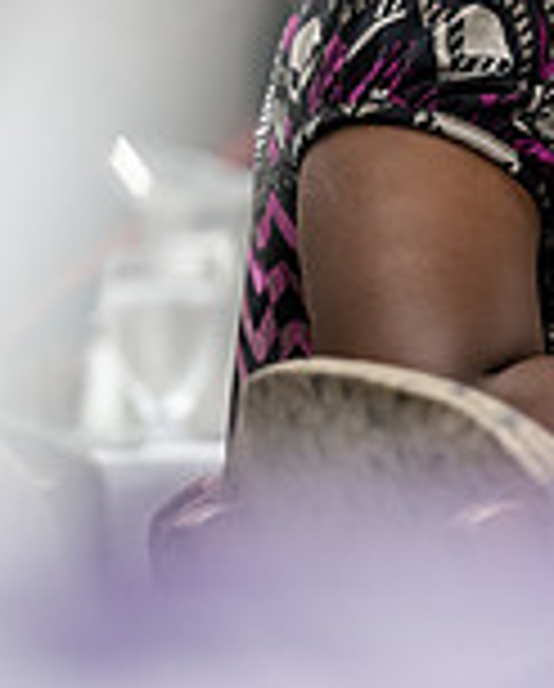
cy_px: -43
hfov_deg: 3.1
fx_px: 10156
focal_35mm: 497
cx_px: 941
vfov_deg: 3.9
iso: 2000
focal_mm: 140
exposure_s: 1/200
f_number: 2.8
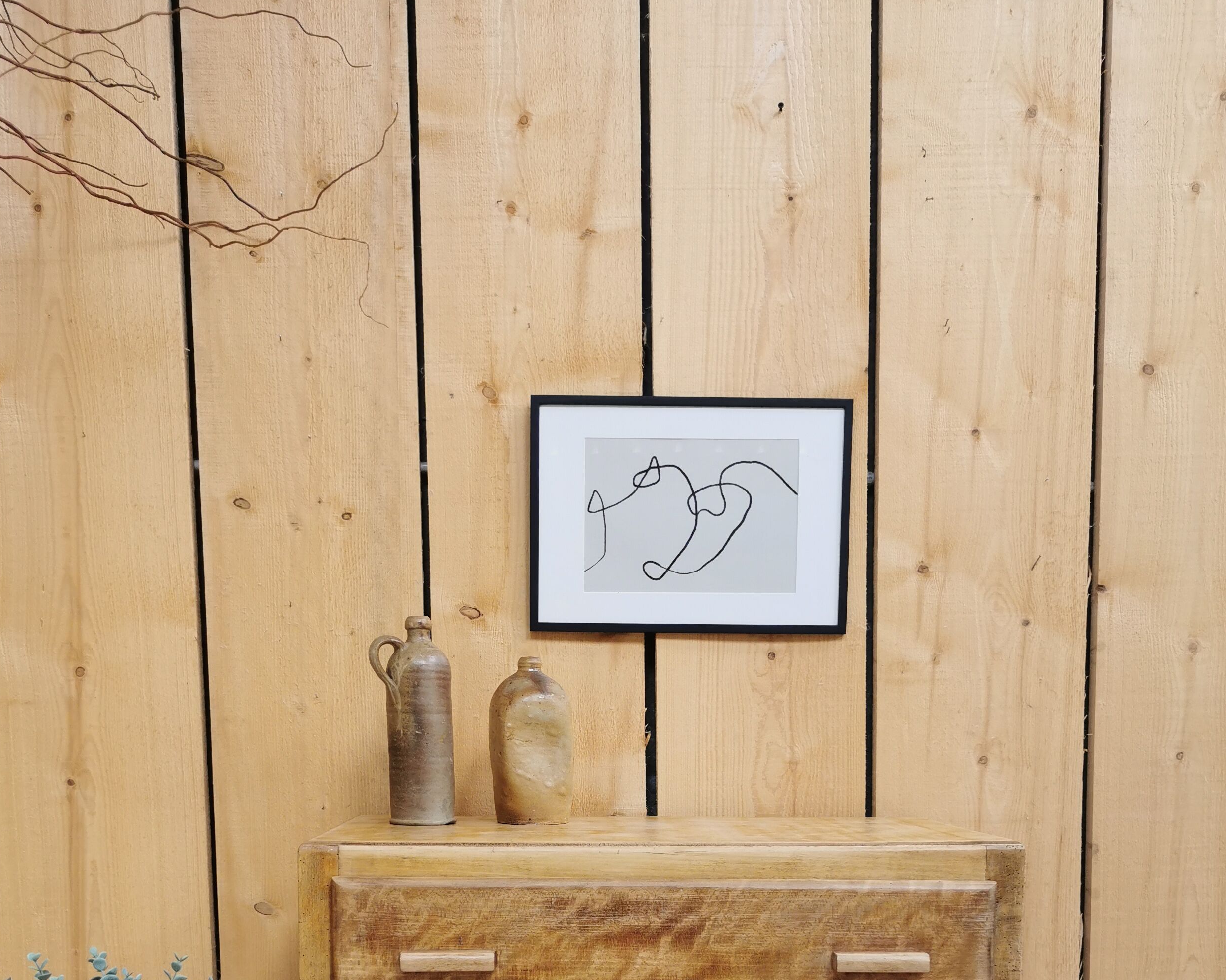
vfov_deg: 36.2
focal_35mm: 39
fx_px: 1415
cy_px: 855
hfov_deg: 46.8
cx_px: 602
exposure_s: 1/100
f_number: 1.8
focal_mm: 5.58
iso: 64
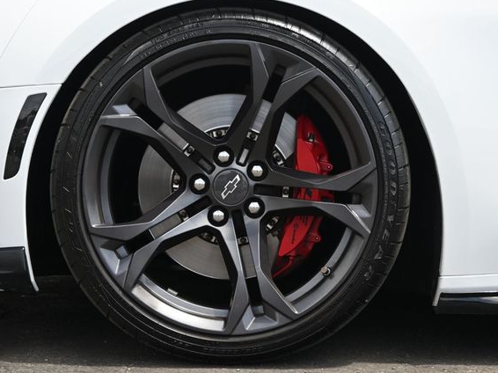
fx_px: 1058
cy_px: 185
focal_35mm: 74
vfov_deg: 20.0
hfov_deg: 26.5
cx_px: 228
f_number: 6
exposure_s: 1/250
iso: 220
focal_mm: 45
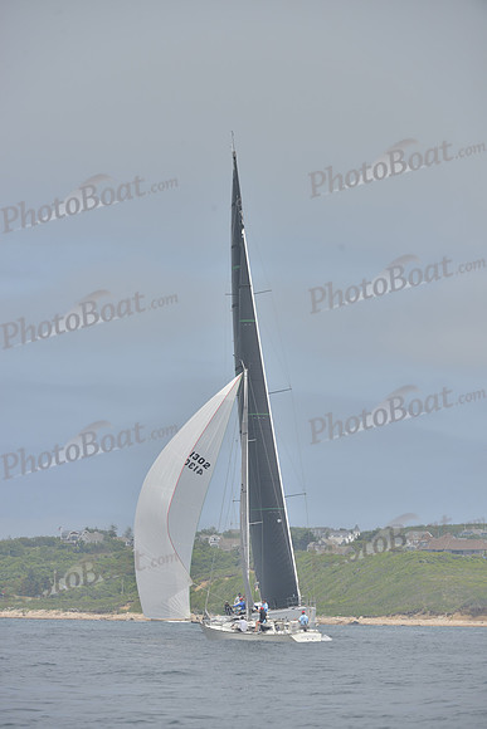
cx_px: 244
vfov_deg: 7.9
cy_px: 364
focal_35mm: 260
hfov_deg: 5.3
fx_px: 5272
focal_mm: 260
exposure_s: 1/1000
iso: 280
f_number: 8
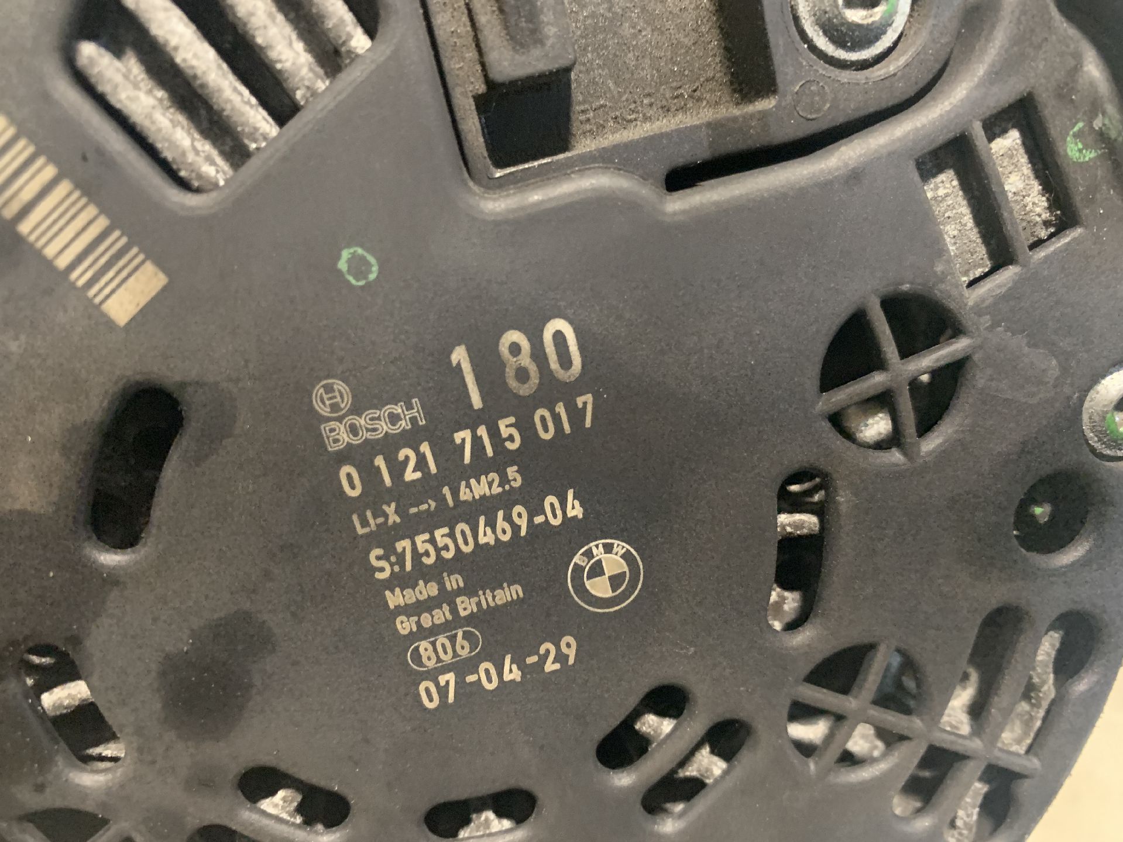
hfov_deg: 67.3
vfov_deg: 53.1
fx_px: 843
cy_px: 421
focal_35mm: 26
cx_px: 562
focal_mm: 4.25
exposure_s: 1/25
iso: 500
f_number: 1.8
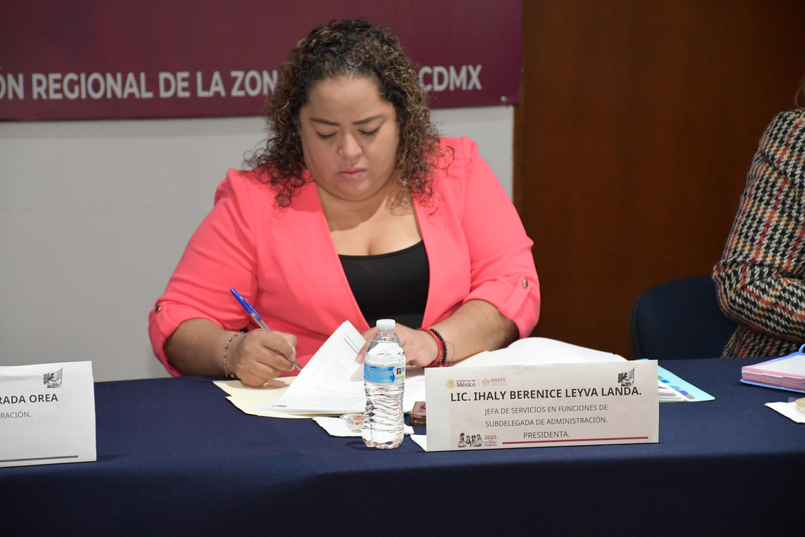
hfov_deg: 14.4
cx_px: 402
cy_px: 268
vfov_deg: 9.7
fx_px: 3175
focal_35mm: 142
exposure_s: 1/60
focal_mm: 95
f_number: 5.3
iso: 4000
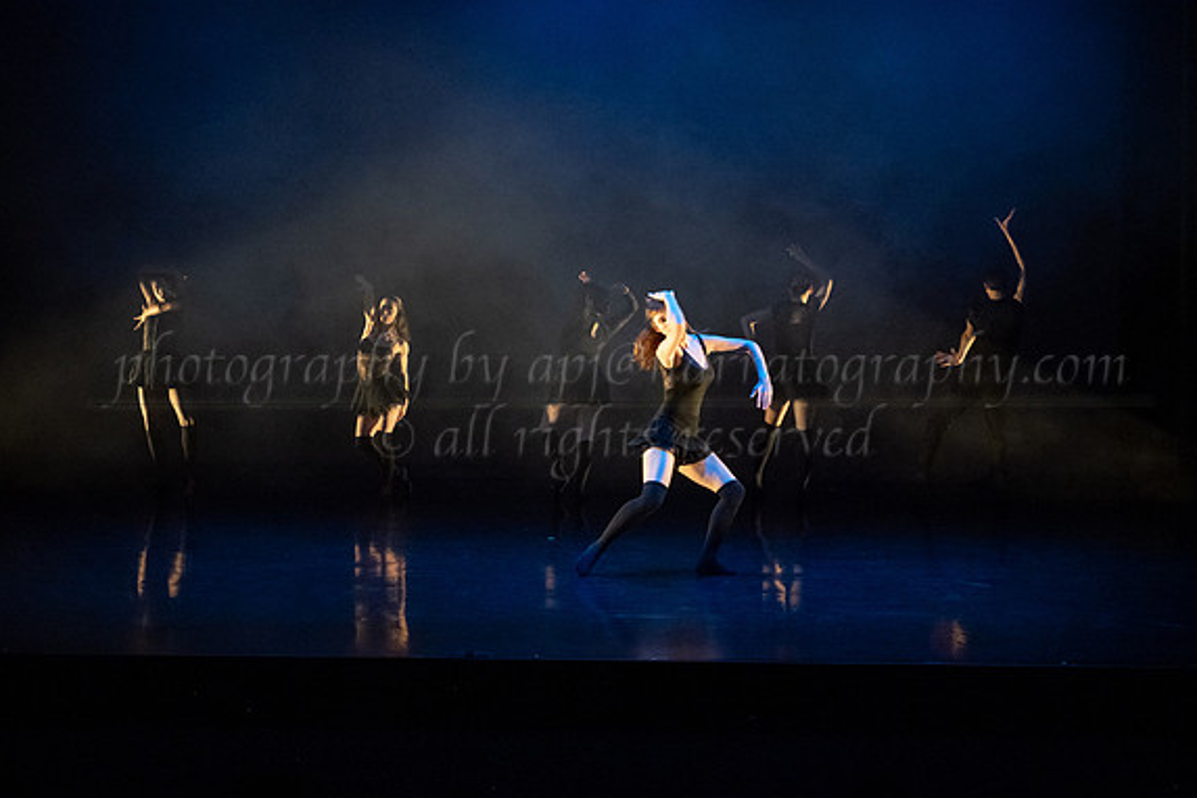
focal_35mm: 76
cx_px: 600
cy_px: 400
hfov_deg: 26.7
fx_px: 2527
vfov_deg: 17.9
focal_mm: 75
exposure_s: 1/320
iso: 4000
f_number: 2.8
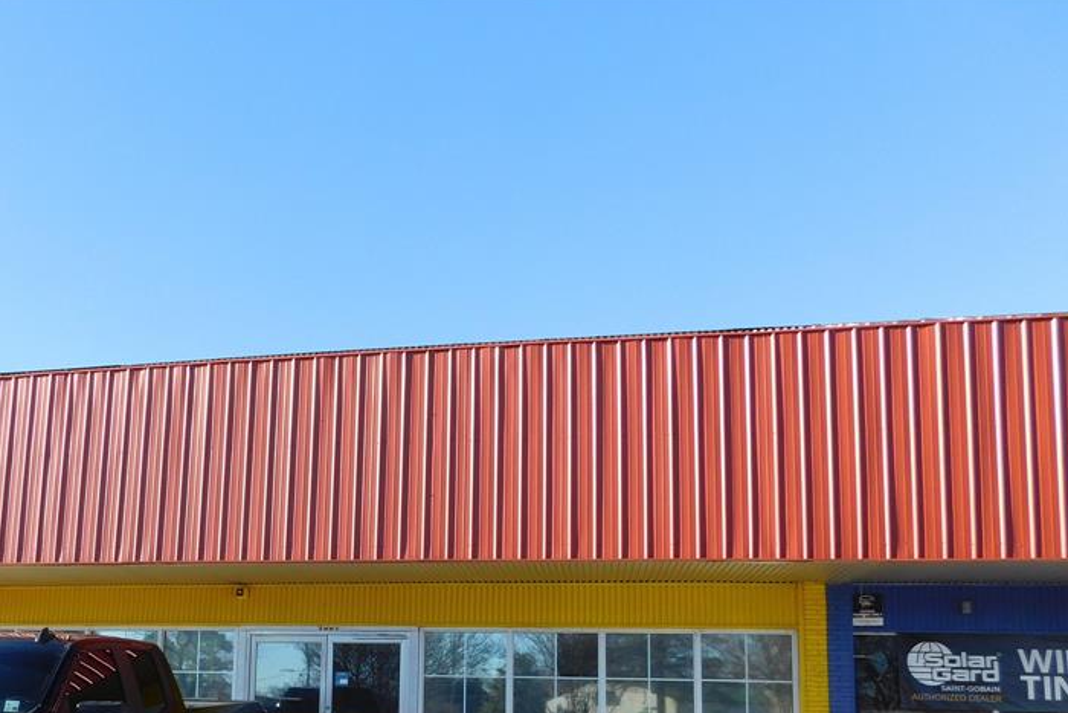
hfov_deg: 53.2
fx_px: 1038
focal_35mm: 35
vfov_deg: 36.5
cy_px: 579
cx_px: 340
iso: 125
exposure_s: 1/800
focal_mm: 4
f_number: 3
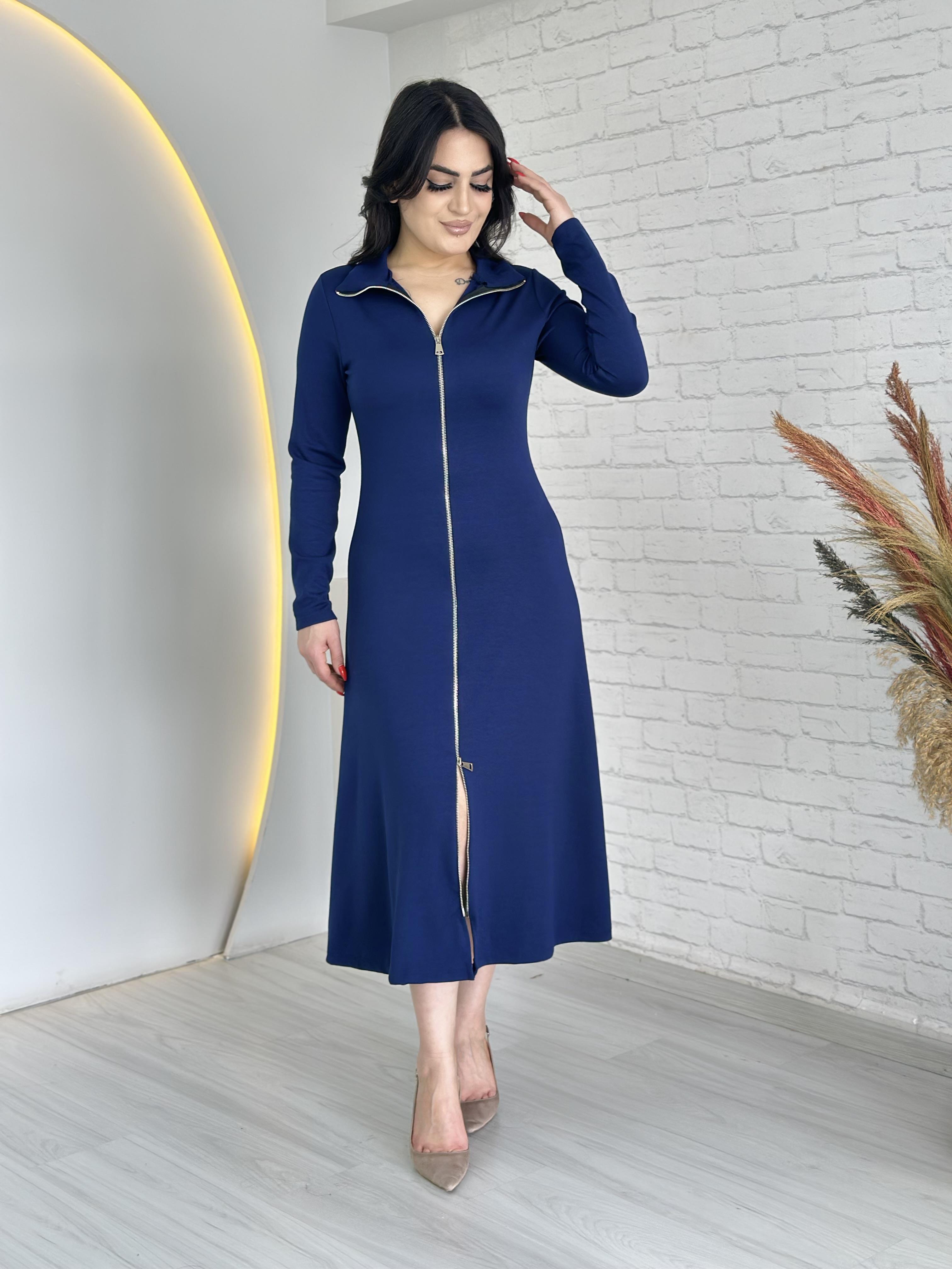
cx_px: 476
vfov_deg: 39.7
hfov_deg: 30.3
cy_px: 634
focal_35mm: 48
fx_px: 1760
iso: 80
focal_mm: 6.86
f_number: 1.78
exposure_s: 1/100
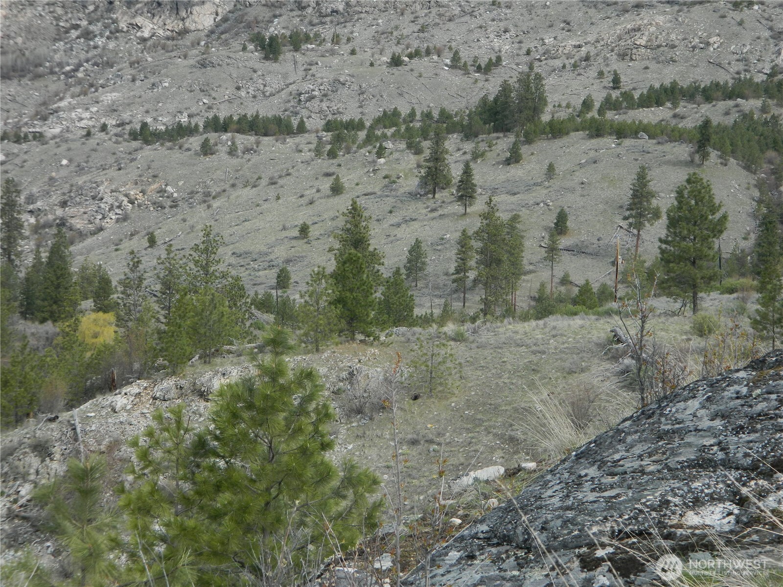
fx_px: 1900
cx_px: 392
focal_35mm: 84
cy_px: 294
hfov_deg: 23.3
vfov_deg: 17.6
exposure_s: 1/400
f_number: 4.2
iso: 80
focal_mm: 15.1
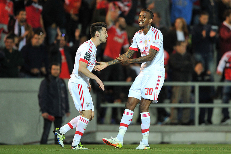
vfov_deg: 3.4
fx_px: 2564
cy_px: 77
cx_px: 116
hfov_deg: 5.2
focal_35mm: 400
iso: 2000
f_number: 2.8
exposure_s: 1/800
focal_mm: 400
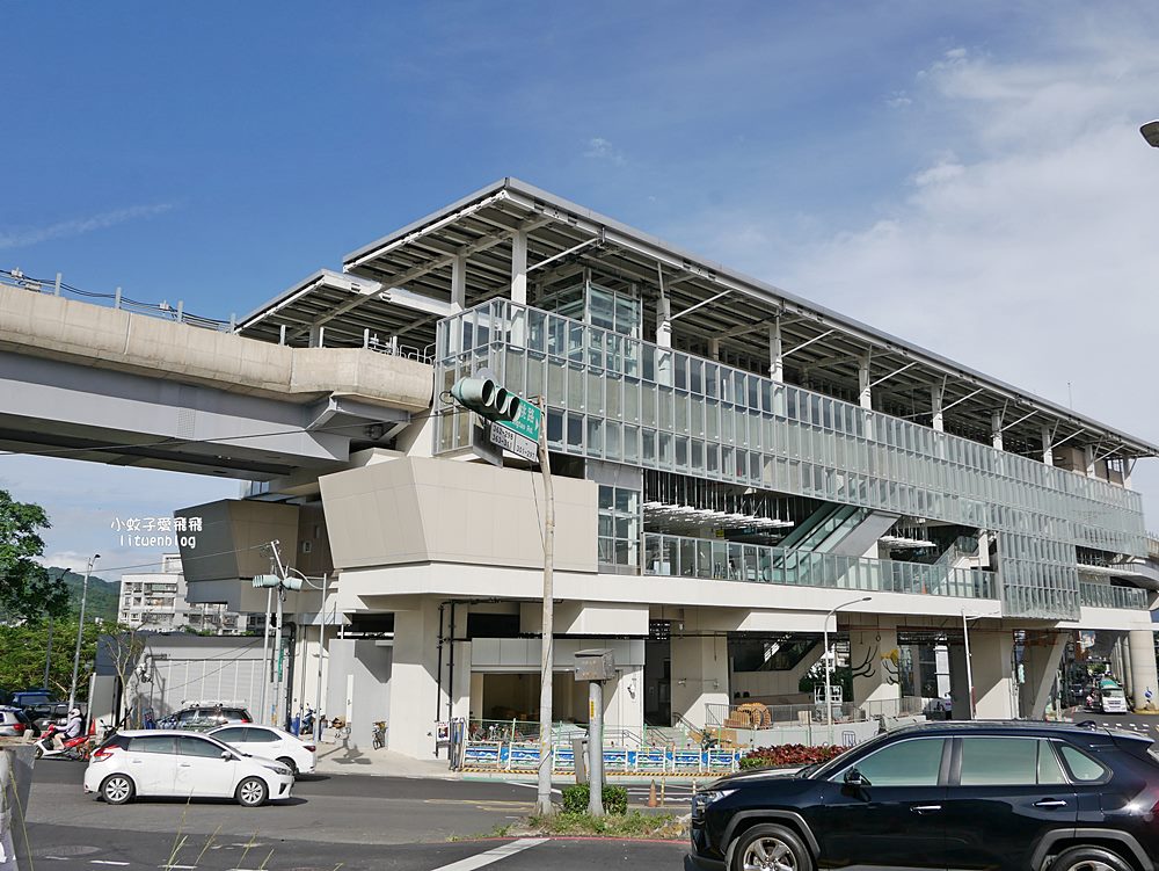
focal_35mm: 28
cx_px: 580
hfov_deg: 63.4
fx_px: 938
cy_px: 436
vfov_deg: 49.8
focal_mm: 14
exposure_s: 1/1600
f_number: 5
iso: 200
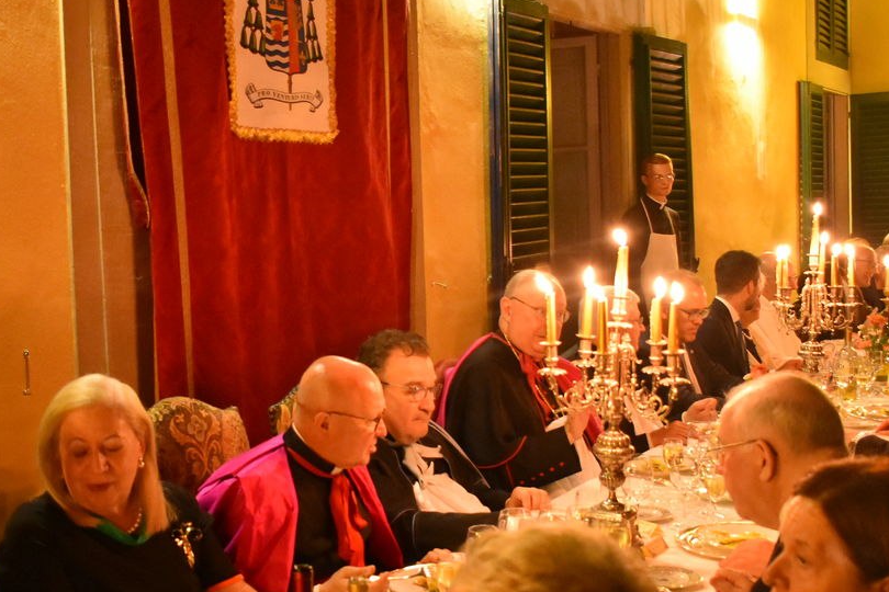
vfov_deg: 28.1
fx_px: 1185
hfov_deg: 41.0
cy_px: 303
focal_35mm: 48
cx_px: 373
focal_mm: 18
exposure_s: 1/20
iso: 4000
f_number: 3.5
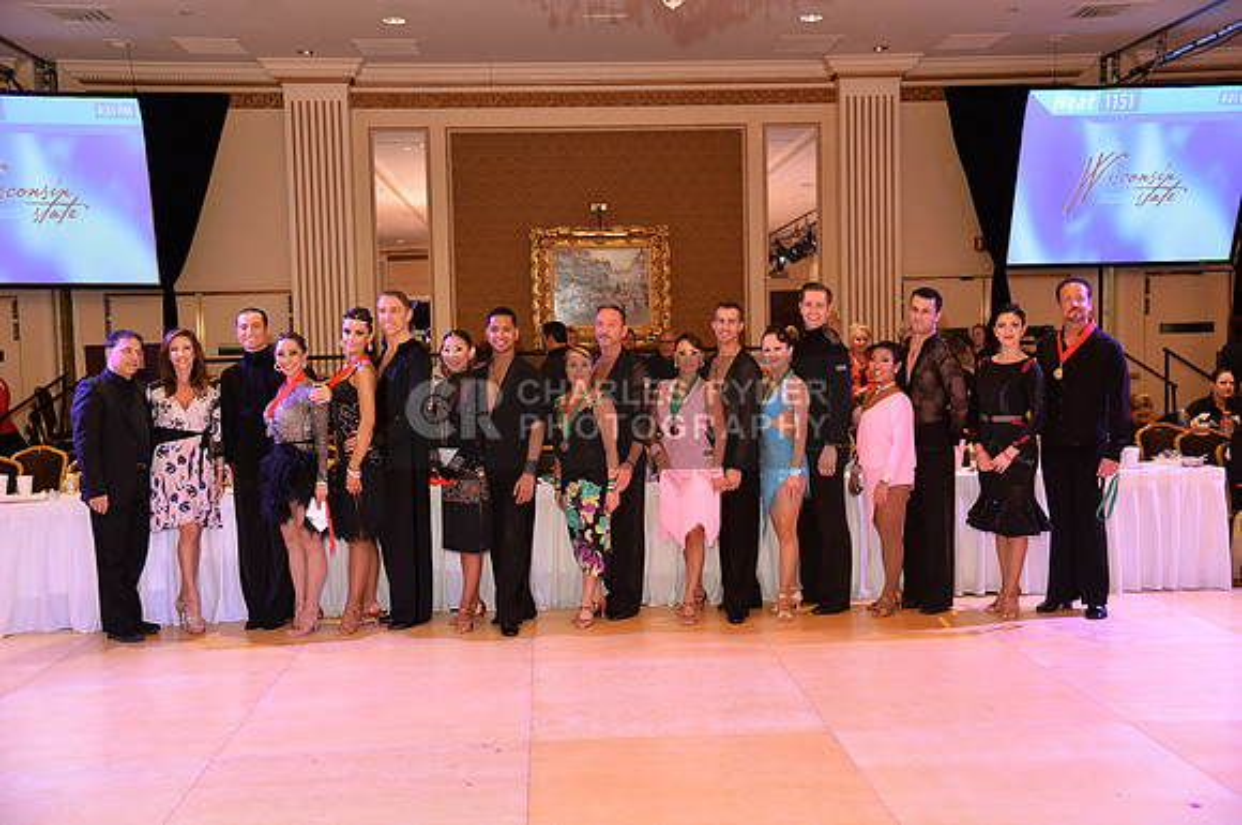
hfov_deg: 50.8
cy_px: 412
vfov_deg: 35.0
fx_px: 1309
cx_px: 621
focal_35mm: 38
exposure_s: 1/250
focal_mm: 38
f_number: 4
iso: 2000
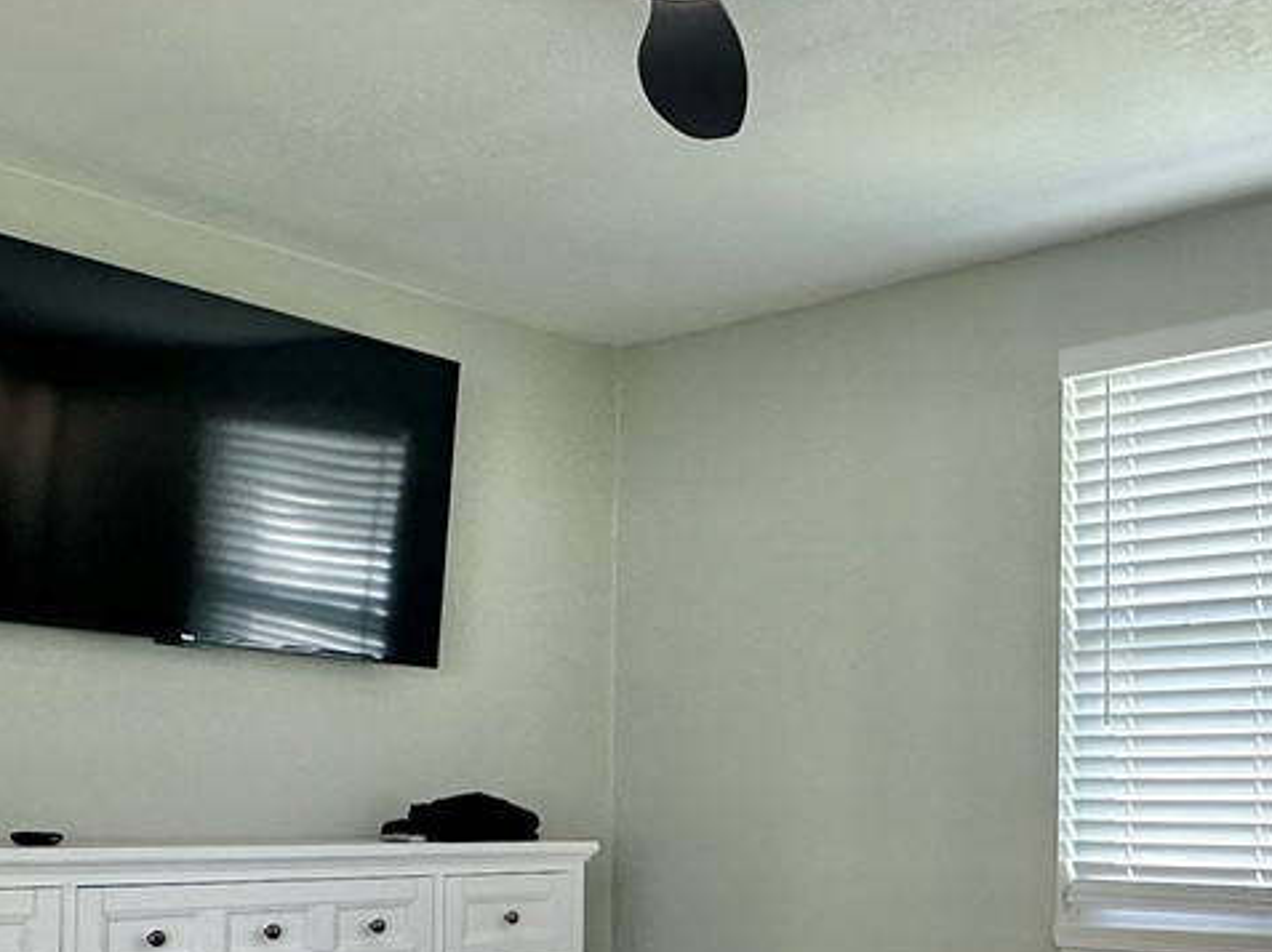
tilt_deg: +0.9
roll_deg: -0.3
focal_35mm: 47
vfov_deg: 29.9
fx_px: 1726
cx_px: 888
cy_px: 797
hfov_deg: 39.8
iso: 100
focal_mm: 2.22
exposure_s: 1/120
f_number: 2.2
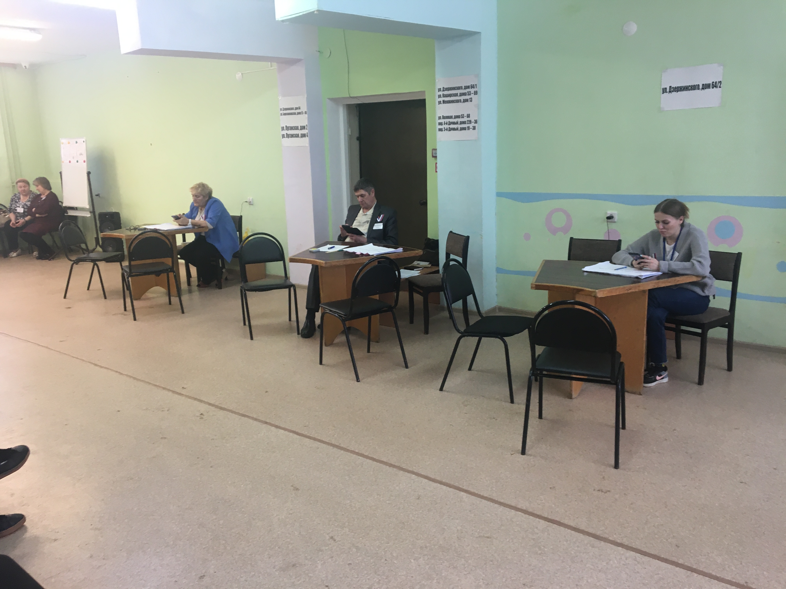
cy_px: 294
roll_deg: +3.3
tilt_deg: -11.1
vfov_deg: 48.2
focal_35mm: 29
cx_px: 393
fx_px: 658
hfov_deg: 61.7
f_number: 2.2
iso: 80
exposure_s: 1/33
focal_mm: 4.15
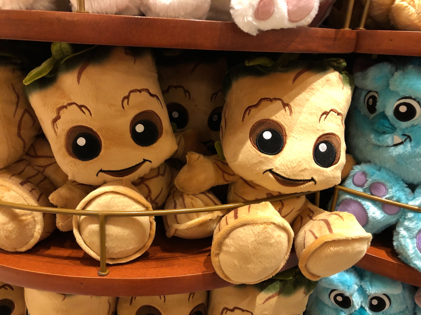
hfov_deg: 63.4
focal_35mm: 28
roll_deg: -4.2
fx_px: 341
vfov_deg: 49.7
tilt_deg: -20.5
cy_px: 158
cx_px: 210
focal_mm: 3.99
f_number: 1.8
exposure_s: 1/9
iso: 100
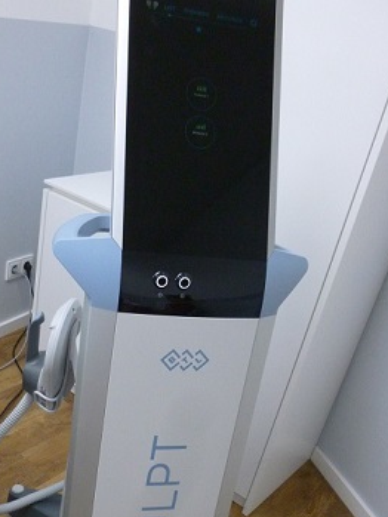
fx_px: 582
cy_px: 367
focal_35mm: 39
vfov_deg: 46.6
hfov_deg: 36.5
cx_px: 130
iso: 400
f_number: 3.1
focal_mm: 4.5
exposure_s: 1/60
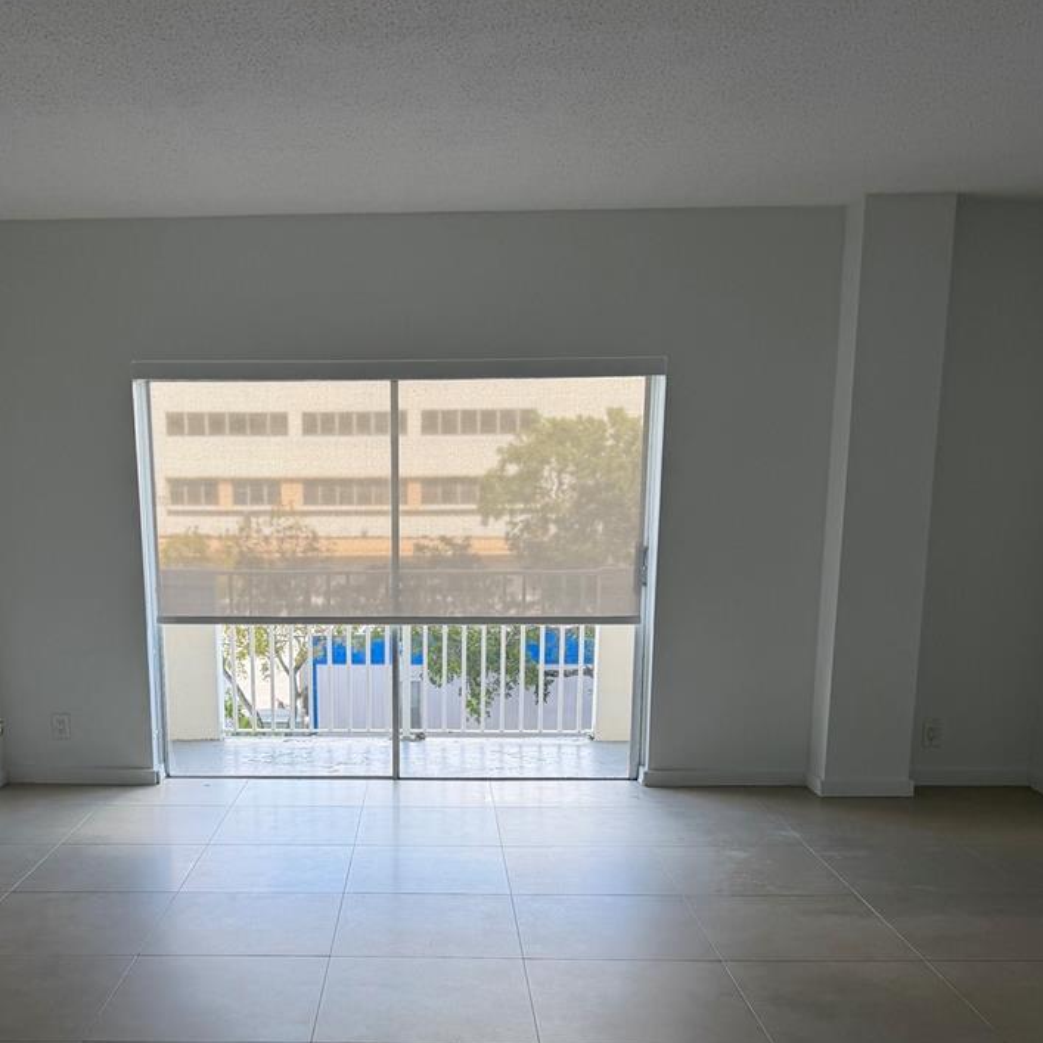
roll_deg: +1.0
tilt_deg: -11.7
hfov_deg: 45.7
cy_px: 729
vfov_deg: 45.1
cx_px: 392
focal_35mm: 36
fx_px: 1227
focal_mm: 6.76
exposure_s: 1/262
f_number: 1.78
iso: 80
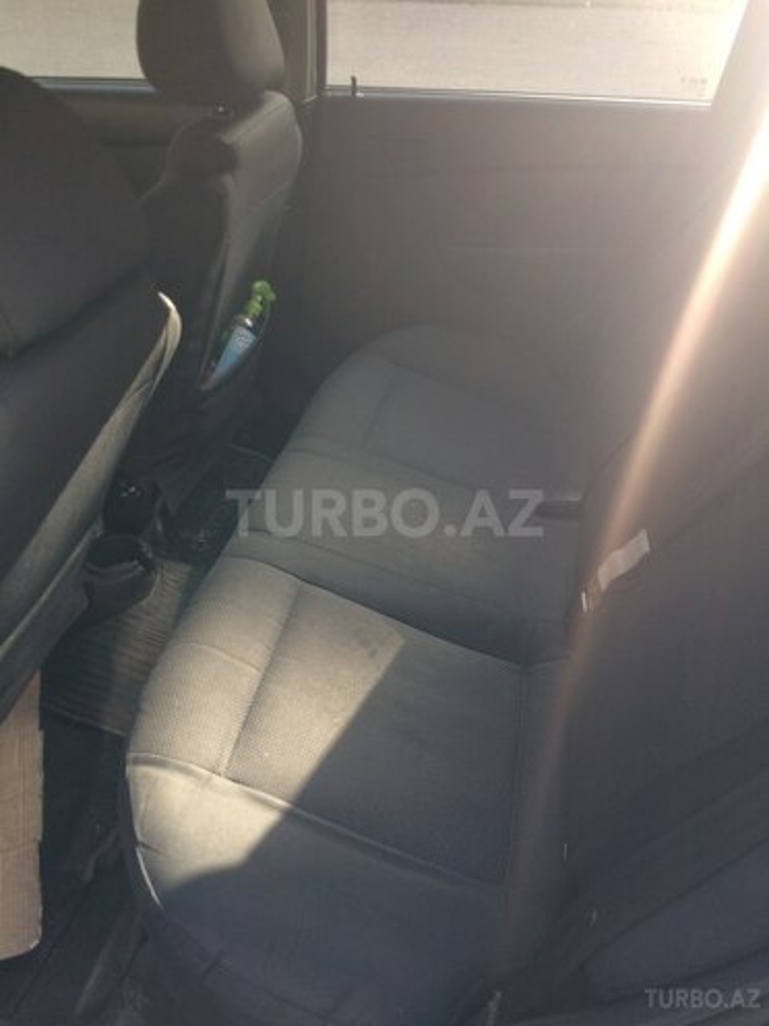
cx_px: 384
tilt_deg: -44.7
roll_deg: -0.9
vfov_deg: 61.7
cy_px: 513
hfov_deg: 48.2
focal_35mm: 29
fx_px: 859
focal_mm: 4.15
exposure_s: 1/169
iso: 32
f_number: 2.2
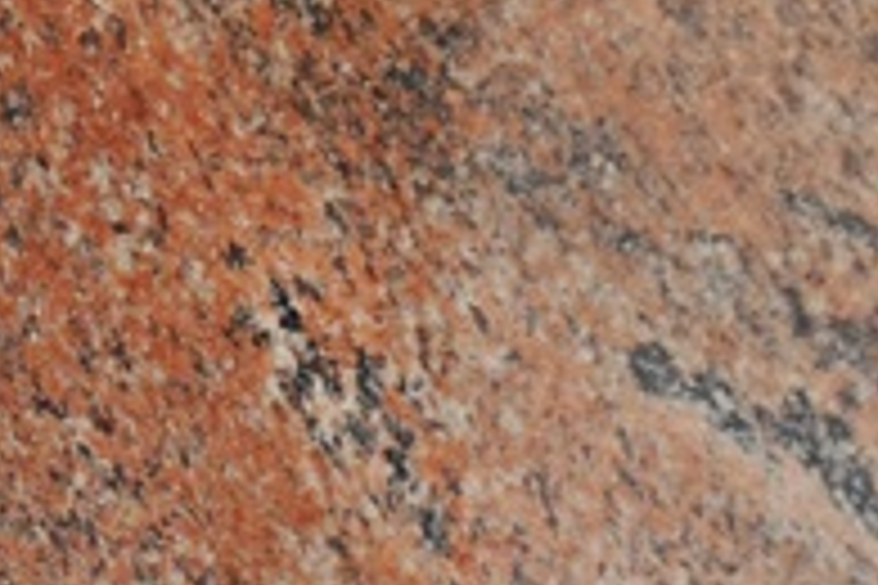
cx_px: -54
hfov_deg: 6.7
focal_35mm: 307
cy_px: -398
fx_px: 7487
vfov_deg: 4.4
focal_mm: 50
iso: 200
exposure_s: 1/200
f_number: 9
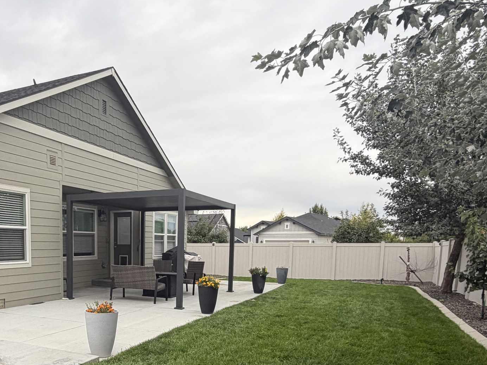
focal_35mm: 31
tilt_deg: -6.8
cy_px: 295
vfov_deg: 43.2
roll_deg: -0.3
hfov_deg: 56.3
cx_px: 141
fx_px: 436
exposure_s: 1/121
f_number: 2.2
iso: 64
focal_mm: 2.22
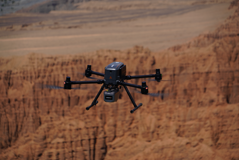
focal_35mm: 184
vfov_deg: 7.5
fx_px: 1222
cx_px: 120
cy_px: 80
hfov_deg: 11.2
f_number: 8
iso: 100
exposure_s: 1/500
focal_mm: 184
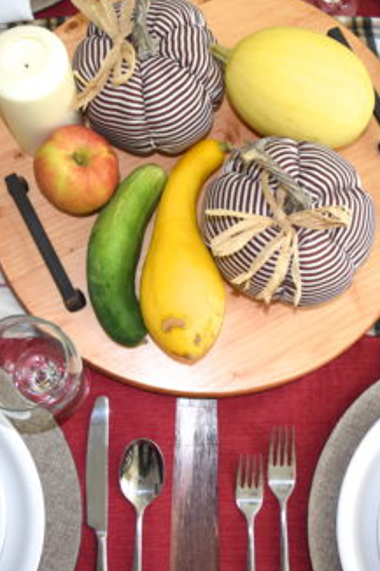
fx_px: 729
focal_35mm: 46
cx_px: 179
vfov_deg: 42.8
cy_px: 283
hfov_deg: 29.2
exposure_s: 1/200
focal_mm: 20
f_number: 4.5
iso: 1600
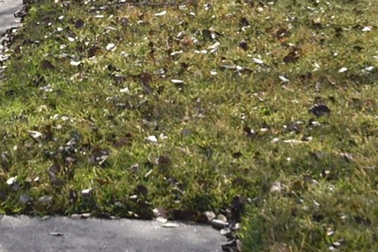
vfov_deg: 8.8
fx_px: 1548
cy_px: -237
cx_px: 54
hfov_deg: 13.8
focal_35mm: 147
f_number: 8
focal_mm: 21
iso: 100
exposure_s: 1/250
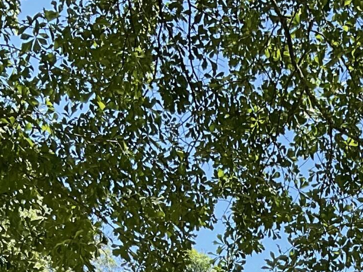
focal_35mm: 120
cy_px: 534
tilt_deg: +5.7
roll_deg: -0.2
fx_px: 1259
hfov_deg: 15.9
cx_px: 421
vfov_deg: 11.2
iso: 16
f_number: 1.8
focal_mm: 3
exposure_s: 1/770
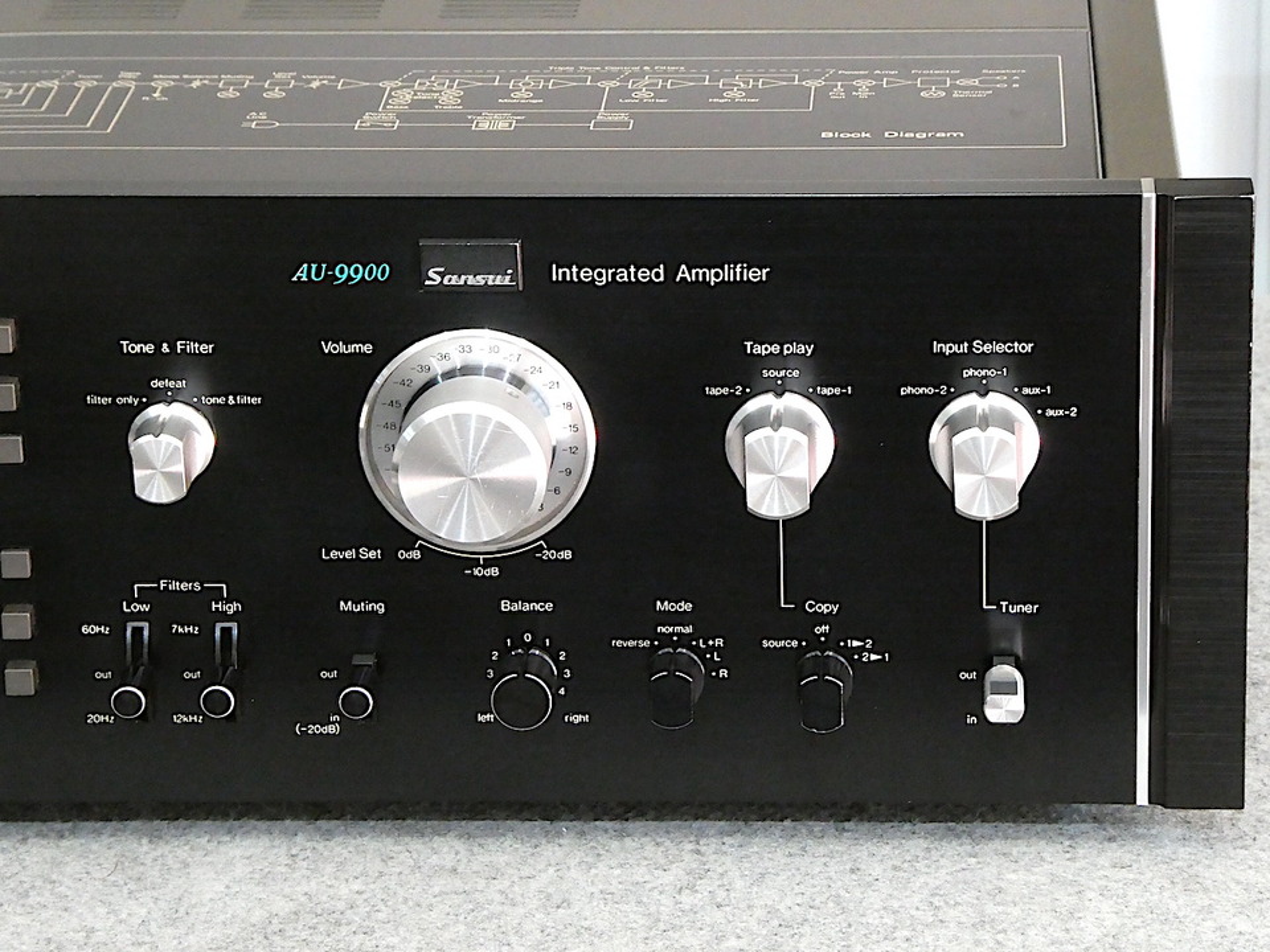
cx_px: 635
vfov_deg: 11.0
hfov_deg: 14.6
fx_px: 4953
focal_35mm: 135
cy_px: 476
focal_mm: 24.2
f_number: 5.6
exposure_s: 1/50
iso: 1600
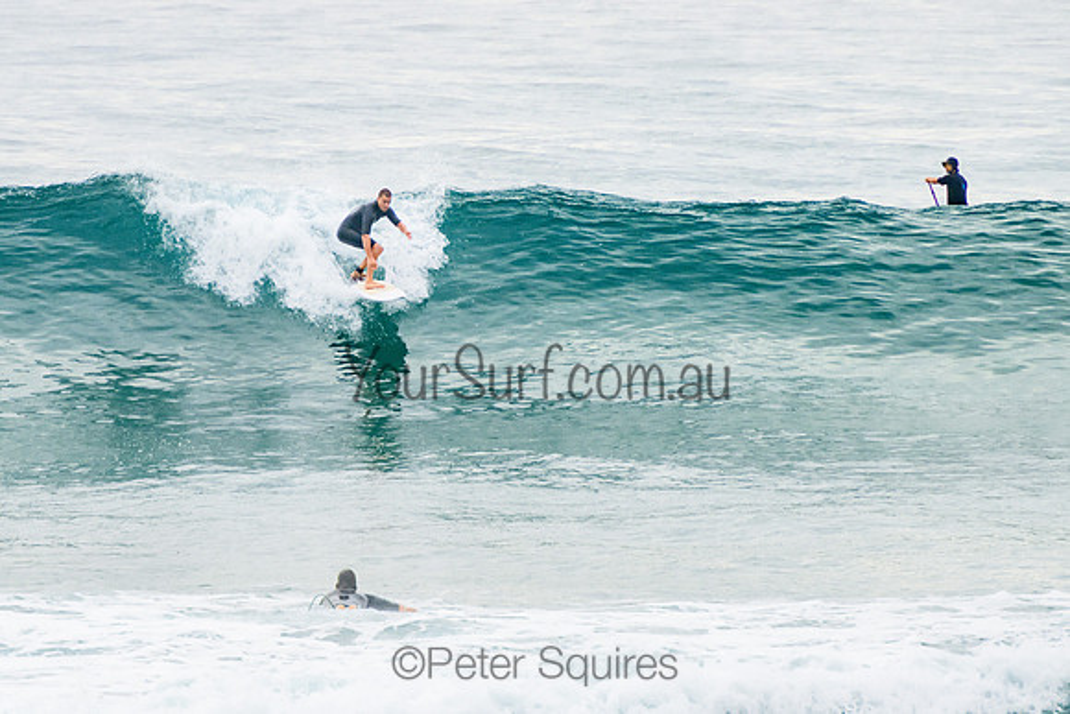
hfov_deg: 3.8
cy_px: 272
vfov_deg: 2.5
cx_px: 424
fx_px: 16333
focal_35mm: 549
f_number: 6.3
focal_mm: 400
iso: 500
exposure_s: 1/1250
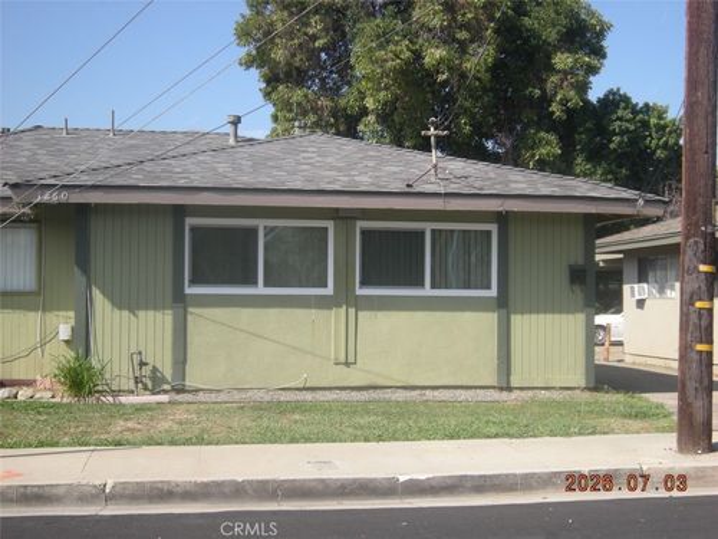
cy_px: 270
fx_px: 1079
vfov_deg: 28.0
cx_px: 359
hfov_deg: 36.8
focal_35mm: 52
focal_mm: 8.8
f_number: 3.8
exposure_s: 1/379
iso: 64
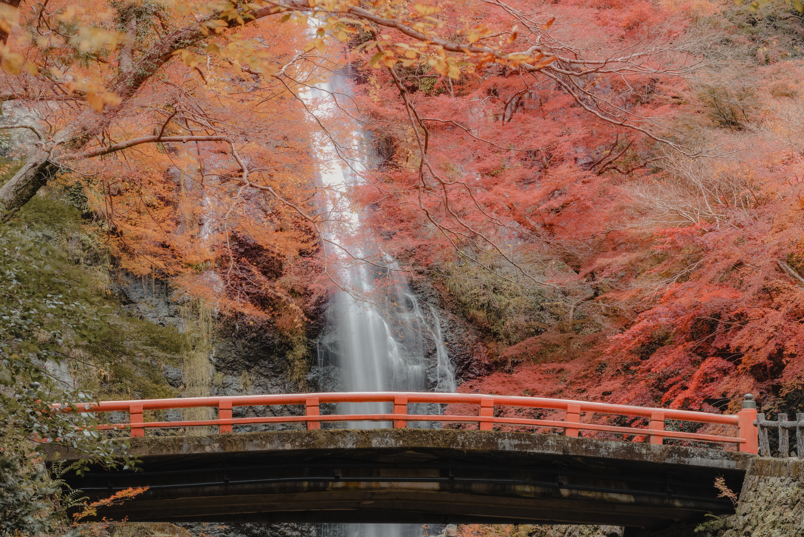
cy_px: 268
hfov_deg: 17.9
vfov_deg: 12.0
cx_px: 402
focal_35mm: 114
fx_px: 2546
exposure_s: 1/2.5
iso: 50
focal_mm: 114
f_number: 16
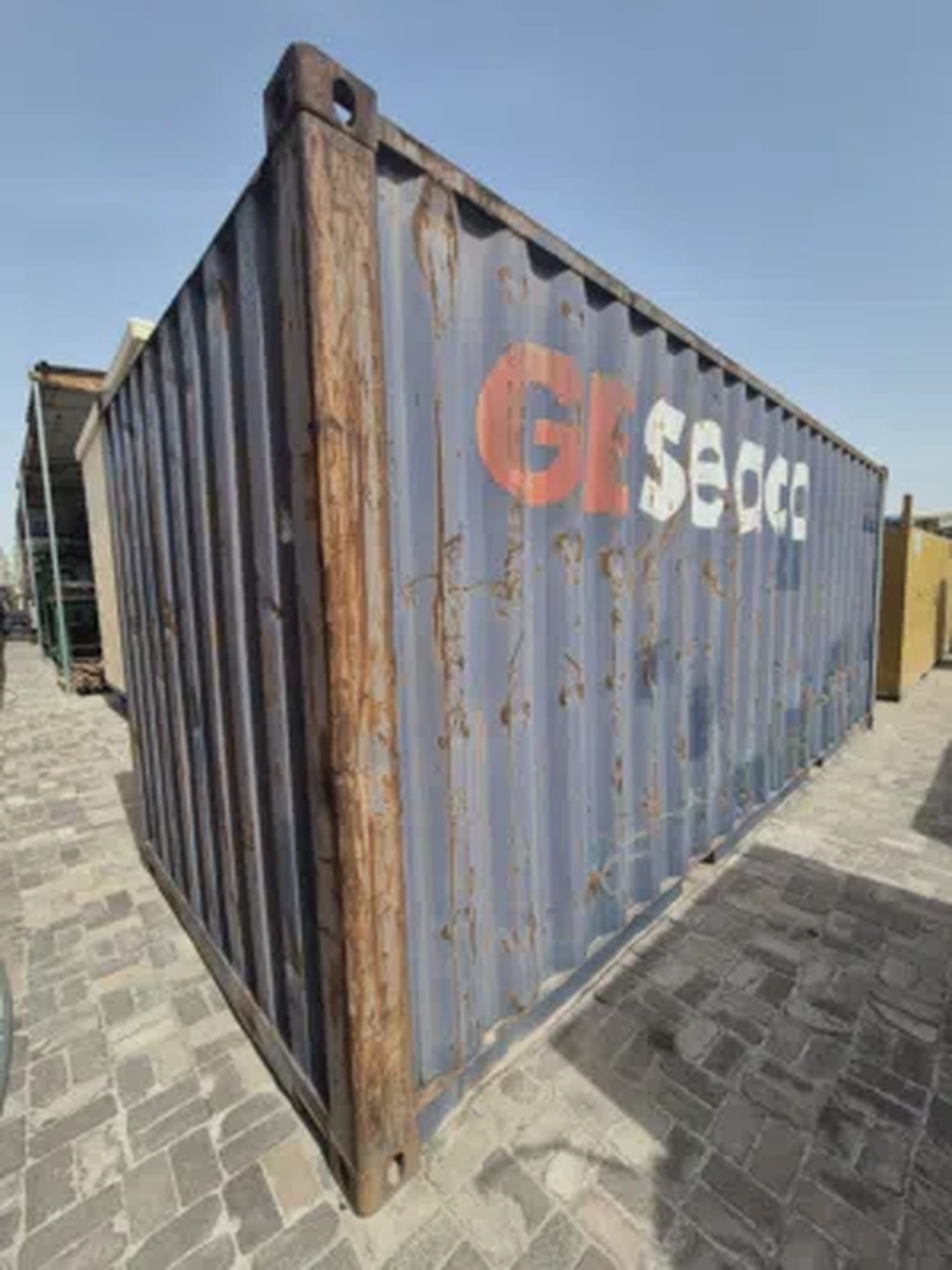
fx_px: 477
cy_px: 635
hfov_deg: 89.9
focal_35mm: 13
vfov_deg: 106.2
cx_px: 476
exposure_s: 1/2232
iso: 50
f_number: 2.2
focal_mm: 2.2
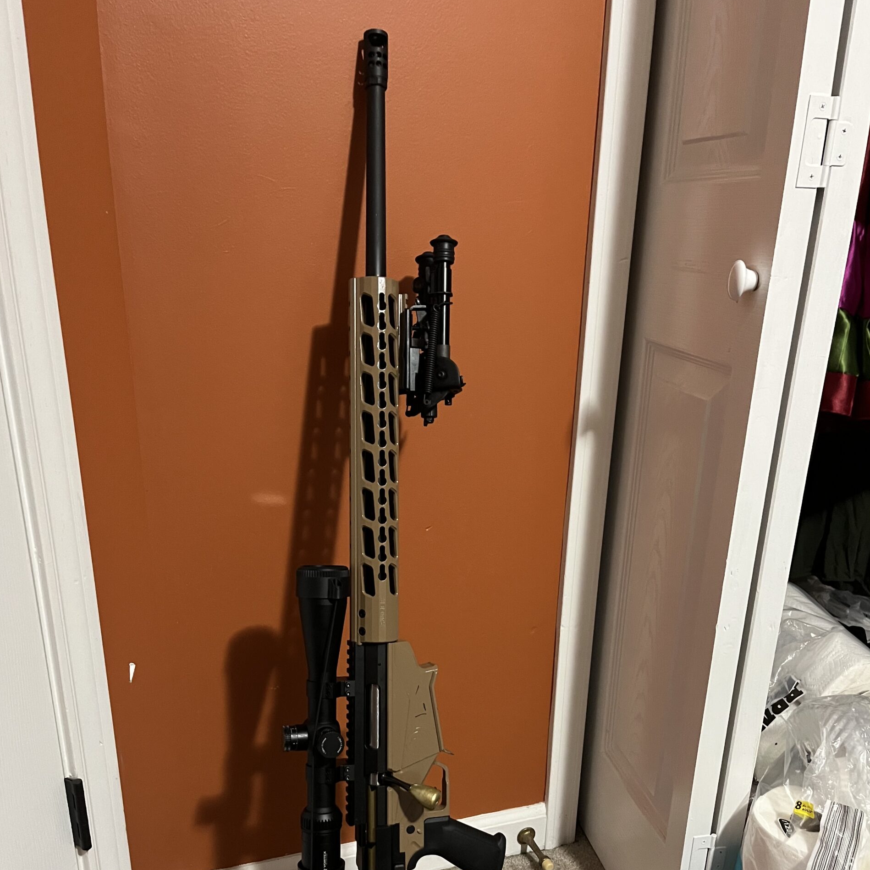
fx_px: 881
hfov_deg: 52.5
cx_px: 436
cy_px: 573
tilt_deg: -22.2
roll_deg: -1.2
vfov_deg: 51.7
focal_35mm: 31
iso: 640
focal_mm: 5.1
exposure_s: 1/40
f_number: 1.6
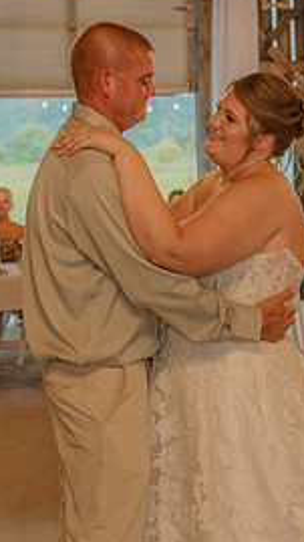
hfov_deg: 15.1
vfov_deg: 26.8
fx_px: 1134
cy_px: 197
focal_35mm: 79
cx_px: 288
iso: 640
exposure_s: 1/200
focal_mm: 35
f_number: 2.5
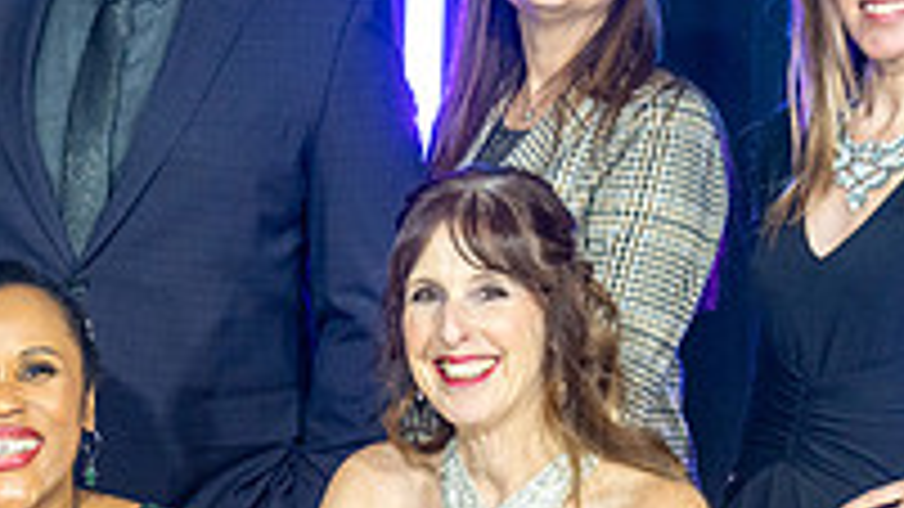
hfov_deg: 13.8
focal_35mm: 154
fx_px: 3691
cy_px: 317
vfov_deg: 7.9
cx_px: 67
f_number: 4
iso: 1600
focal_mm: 51
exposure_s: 1/80
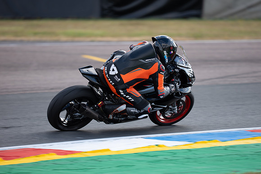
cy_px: 87
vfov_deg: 3.4
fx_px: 2901
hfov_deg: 5.2
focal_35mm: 400
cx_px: 130
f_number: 2.8
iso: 100
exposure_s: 1/500
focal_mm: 400
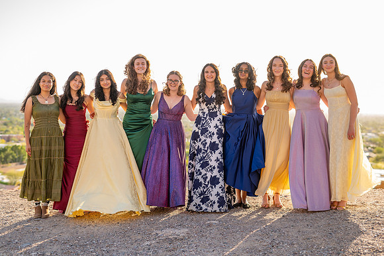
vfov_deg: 25.0
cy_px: 118
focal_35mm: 54
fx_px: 577
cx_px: 190
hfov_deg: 36.8
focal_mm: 50
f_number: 2
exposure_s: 1/1000
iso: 100
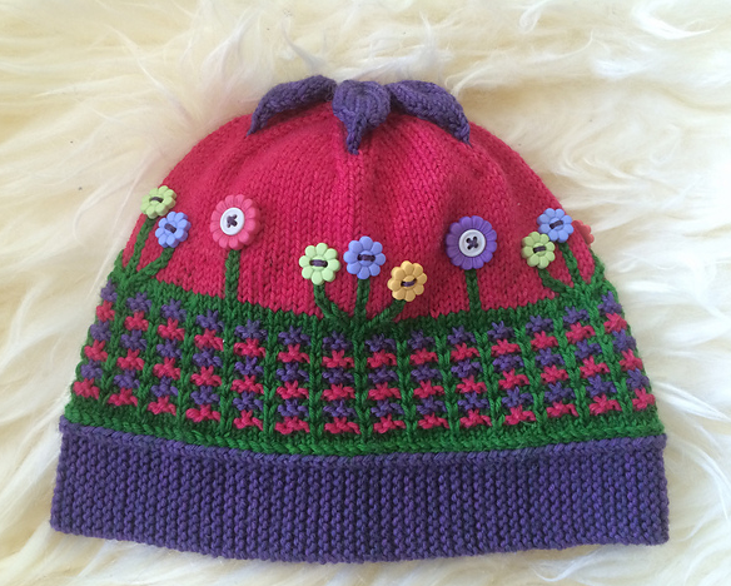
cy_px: 299
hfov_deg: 57.1
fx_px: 671
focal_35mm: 31
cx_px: 354
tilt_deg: -79.6
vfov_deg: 47.2
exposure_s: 1/30
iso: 64
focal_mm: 4.15
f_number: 2.2
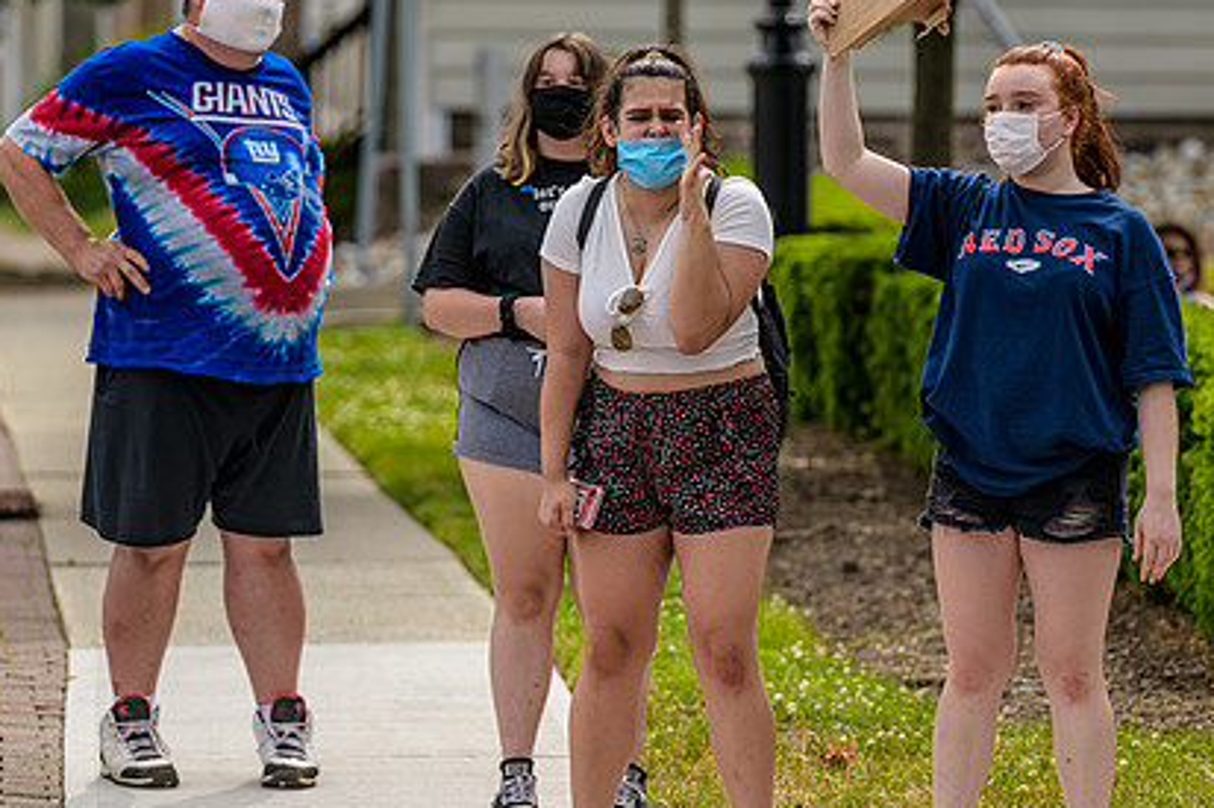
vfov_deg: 4.9
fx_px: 9472
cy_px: 275
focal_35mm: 281
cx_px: 635
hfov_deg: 7.3
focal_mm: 200
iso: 200
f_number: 4.5
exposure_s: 1/1000
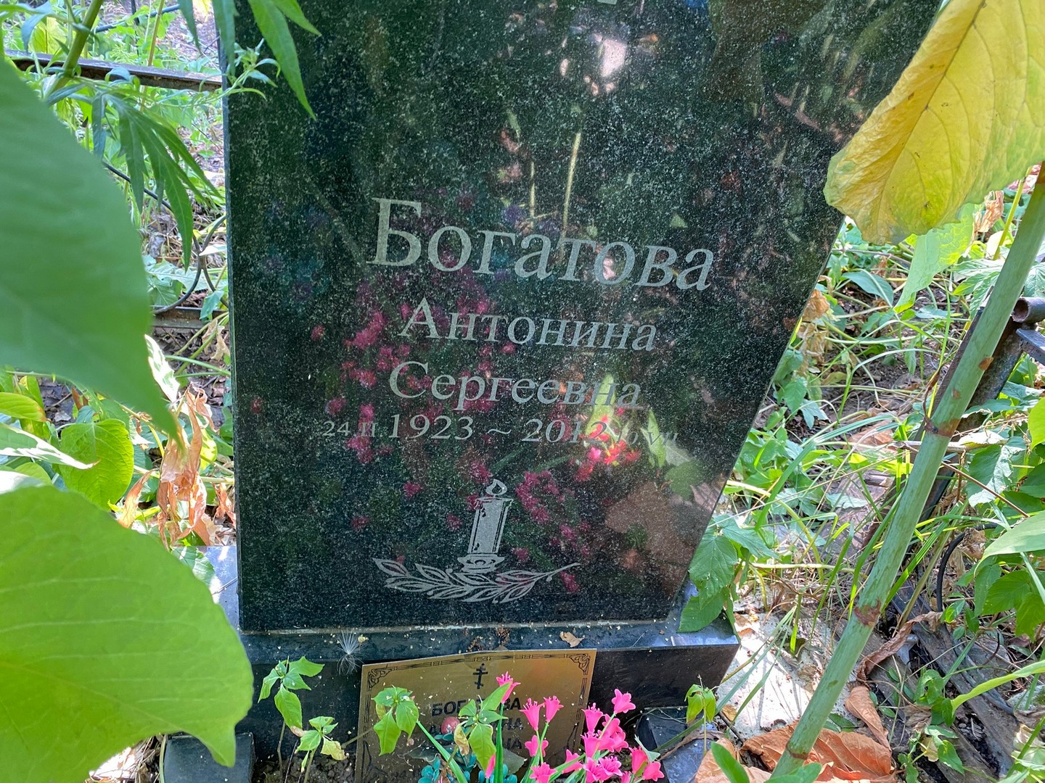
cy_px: 392
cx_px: 522
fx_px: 785
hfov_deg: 67.3
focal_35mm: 26
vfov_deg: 53.1
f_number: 1.8
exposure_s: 1/59
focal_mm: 4.25
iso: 125
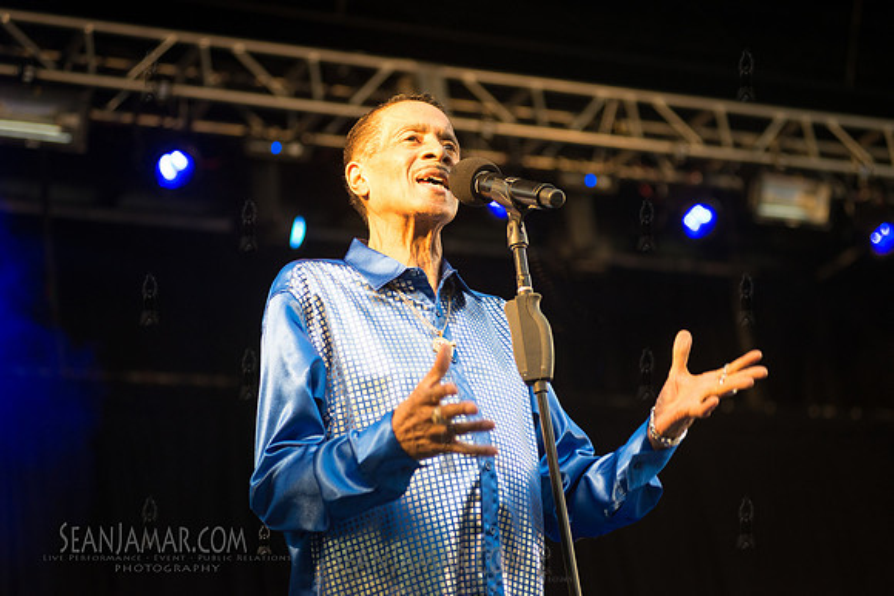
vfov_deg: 17.1
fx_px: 1987
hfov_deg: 25.4
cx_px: 447
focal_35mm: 80
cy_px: 298
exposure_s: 1/320
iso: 1250
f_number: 3.5
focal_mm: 80
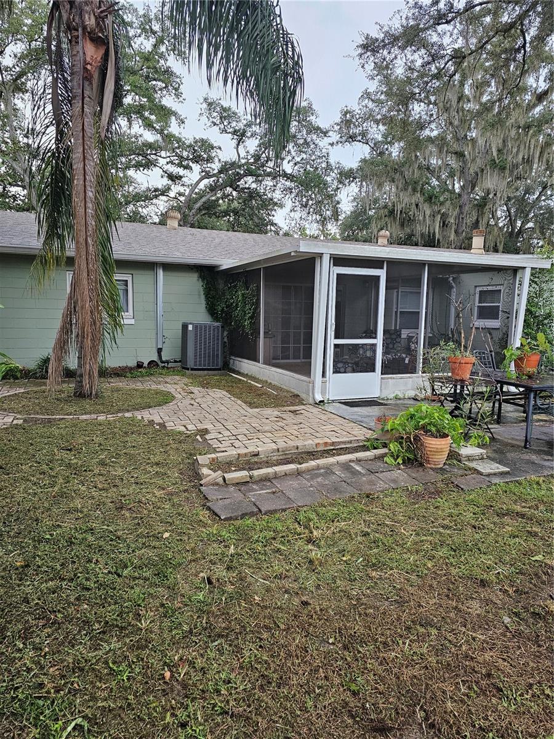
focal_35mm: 23
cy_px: 370
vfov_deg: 73.9
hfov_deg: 58.9
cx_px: 277
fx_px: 491
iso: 160
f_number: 1.7
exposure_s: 1/180
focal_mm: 6.3
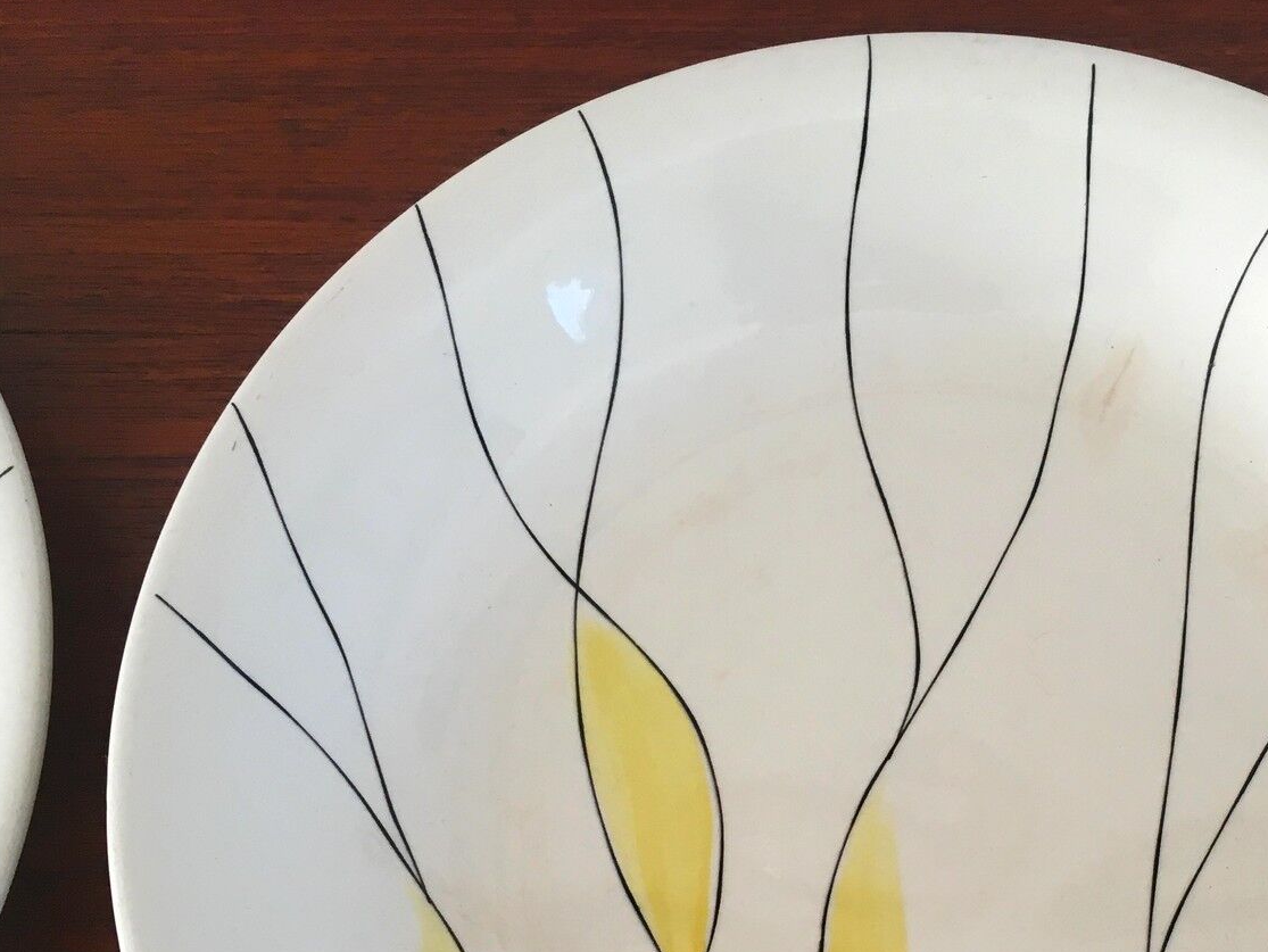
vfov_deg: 27.1
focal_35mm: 52
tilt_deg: -71.9
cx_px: 879
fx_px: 1905
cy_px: 846
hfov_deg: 36.3
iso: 32
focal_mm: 4.15
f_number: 2.2
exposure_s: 1/40
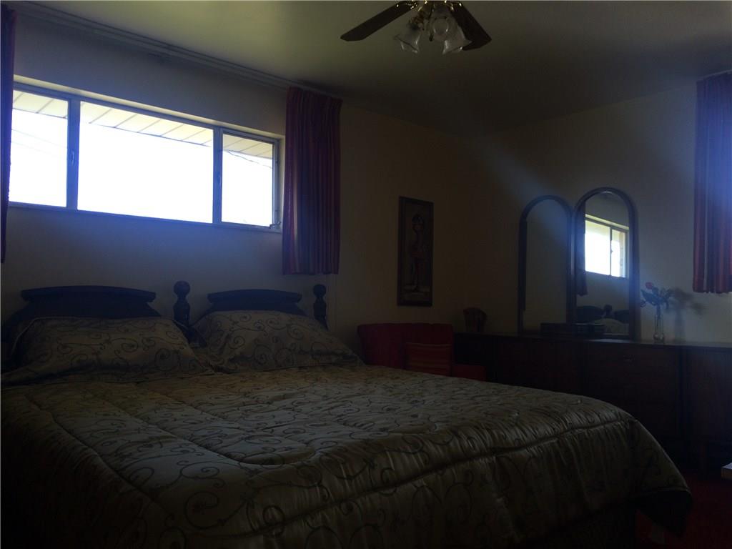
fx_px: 613
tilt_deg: +1.7
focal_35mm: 29
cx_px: 366
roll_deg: +0.2
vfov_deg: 48.2
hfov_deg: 61.7
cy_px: 274
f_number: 2.2
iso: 32
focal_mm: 4.15
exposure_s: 1/84
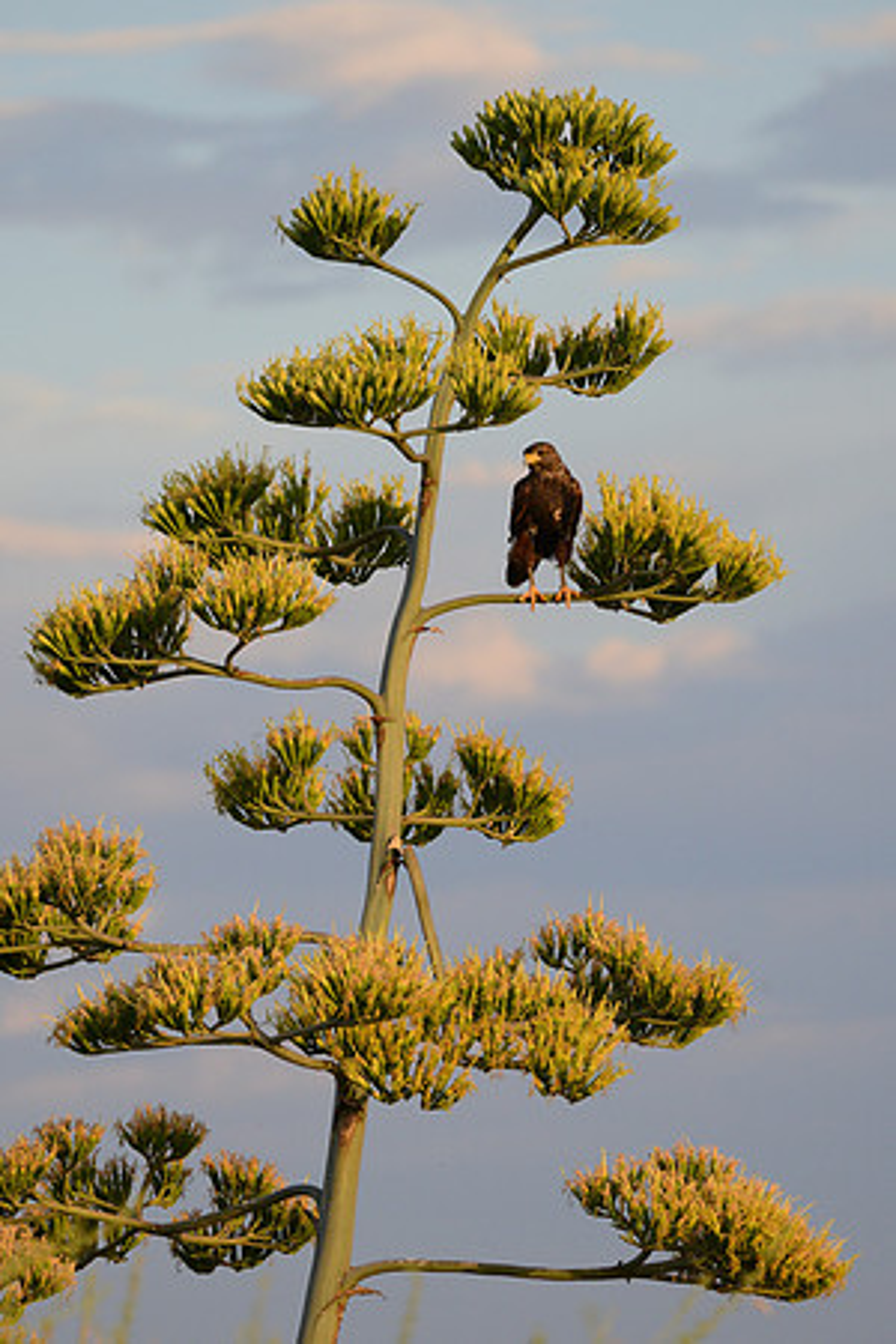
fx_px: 8213
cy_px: 672
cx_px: 448
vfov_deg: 9.4
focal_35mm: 220
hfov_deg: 6.2
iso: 800
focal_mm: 220
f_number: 5.3
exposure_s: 1/1000
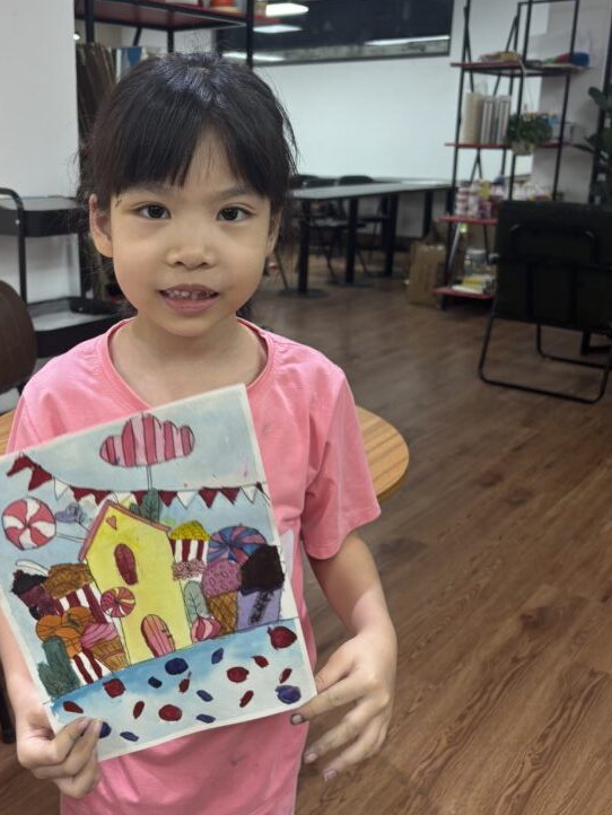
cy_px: 377
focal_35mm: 36
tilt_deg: -15.0
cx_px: 210
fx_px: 848
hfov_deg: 39.3
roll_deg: -1.2
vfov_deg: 51.3
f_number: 1.6
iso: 80
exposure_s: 1/100
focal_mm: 5.96
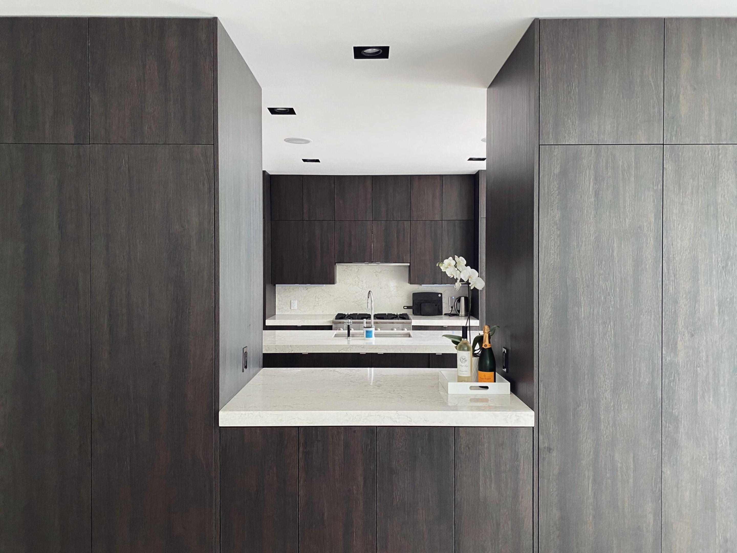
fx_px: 554
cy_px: 276
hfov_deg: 67.3
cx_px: 368
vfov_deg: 53.1
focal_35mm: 26
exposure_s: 1/60
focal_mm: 4.25
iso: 250
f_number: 1.8
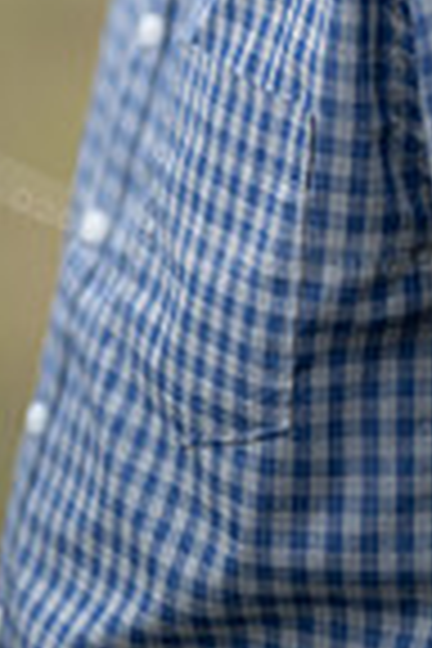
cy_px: -306
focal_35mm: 265
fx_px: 4770
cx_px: 270
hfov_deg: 5.2
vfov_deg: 7.6
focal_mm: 85
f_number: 1.3
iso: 500
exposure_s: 1/400
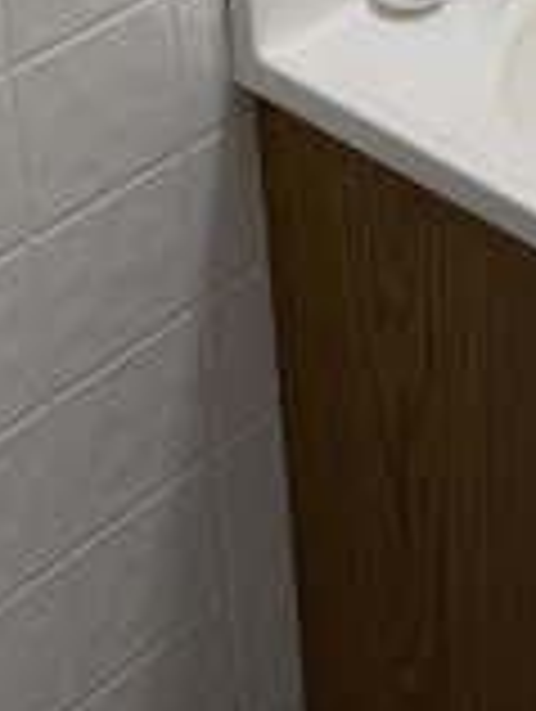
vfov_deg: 16.3
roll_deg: +1.9
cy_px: -578
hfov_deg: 14.3
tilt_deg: -14.8
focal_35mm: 101
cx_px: 604
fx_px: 2080
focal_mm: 6.76
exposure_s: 1/120
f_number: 1.78
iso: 80
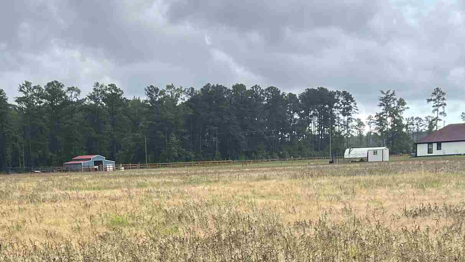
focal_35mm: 72
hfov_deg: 29.3
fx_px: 888
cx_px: 221
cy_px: 324
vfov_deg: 16.0
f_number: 1.5
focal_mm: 5.7
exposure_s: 1/696
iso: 50
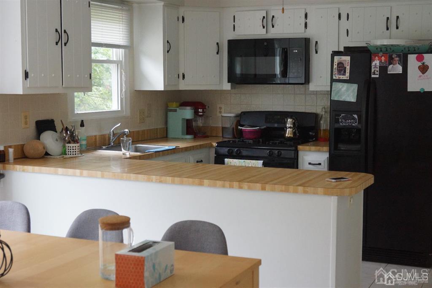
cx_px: 216
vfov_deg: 25.7
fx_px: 630
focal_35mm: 52
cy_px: 144
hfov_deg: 37.9
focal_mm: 35
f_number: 5
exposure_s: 1/160
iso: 1250
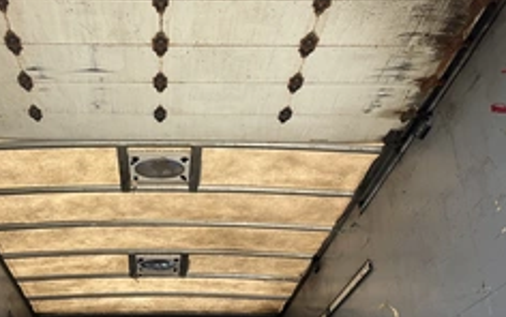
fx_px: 718
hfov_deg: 38.3
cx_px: 163
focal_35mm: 52
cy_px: 81
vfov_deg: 24.7
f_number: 1.8
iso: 25
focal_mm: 3
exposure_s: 1/409
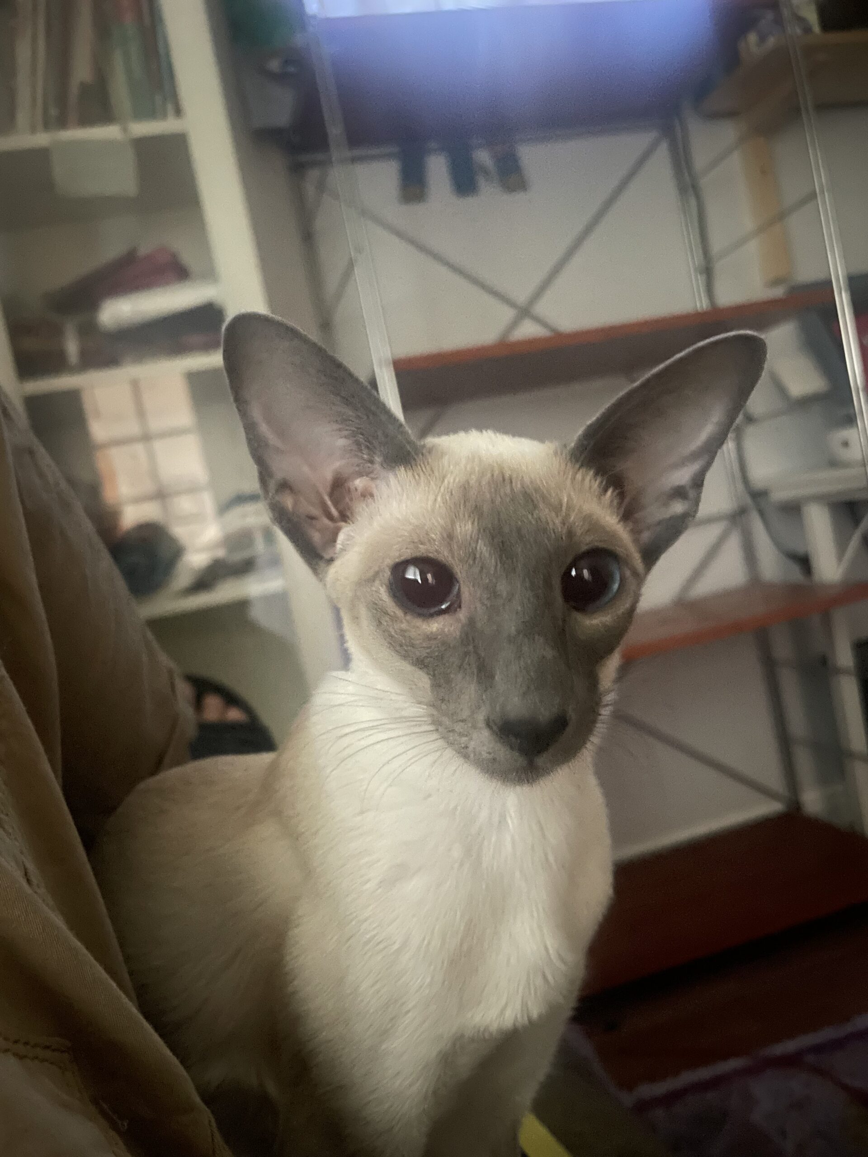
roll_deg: +11.9
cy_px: 578
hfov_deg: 53.1
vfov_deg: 67.3
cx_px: 434
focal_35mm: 26
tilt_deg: -3.2
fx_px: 869
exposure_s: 1/2
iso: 640
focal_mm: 4.2
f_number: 1.6
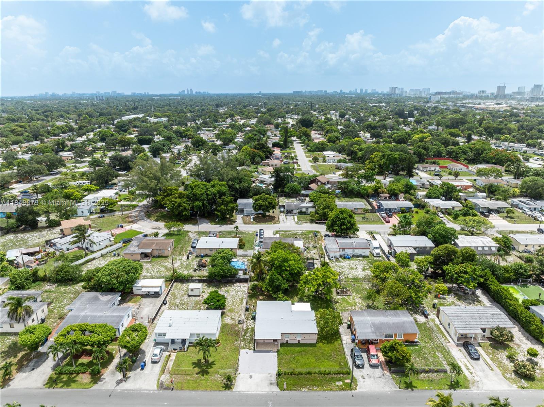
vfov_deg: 56.7
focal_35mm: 24
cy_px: 204
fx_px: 377
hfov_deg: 71.6
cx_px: 272
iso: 100
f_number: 4.5
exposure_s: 1/200
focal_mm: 12.29
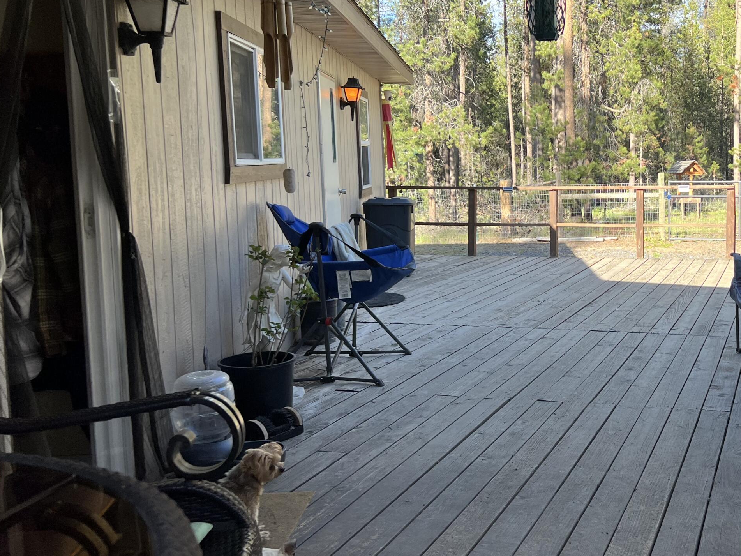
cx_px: 576
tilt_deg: -5.1
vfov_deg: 35.1
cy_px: 247
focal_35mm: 41
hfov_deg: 43.9
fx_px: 878
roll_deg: +1.3
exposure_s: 1/493
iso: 50
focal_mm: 5.7
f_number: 1.5
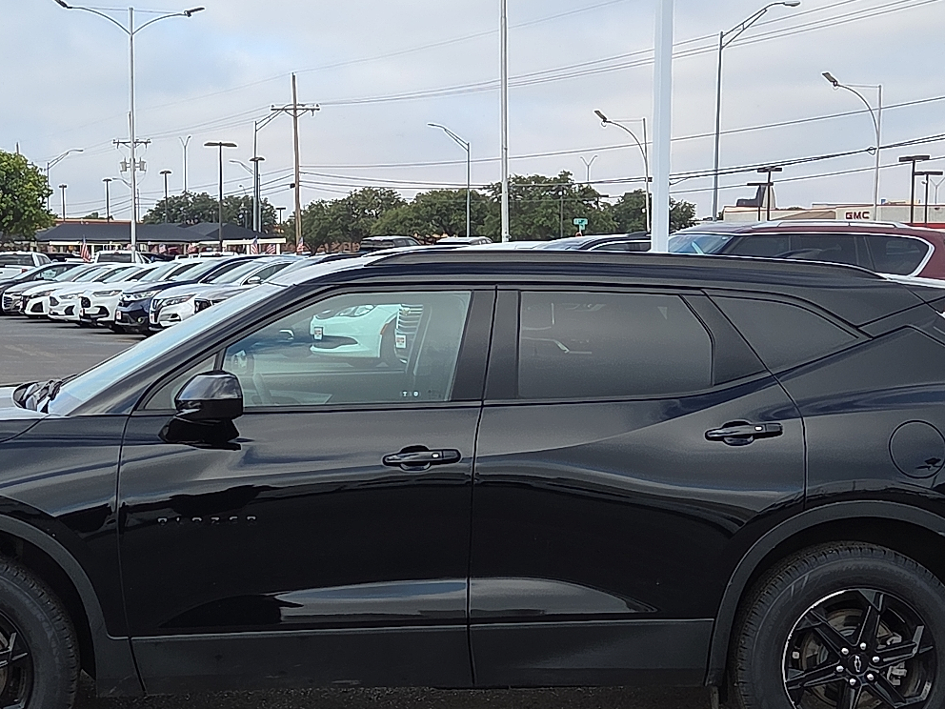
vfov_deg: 20.6
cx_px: 361
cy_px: 476
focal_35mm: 71
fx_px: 1938
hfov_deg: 27.3
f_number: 1.8
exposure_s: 1/2000
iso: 76
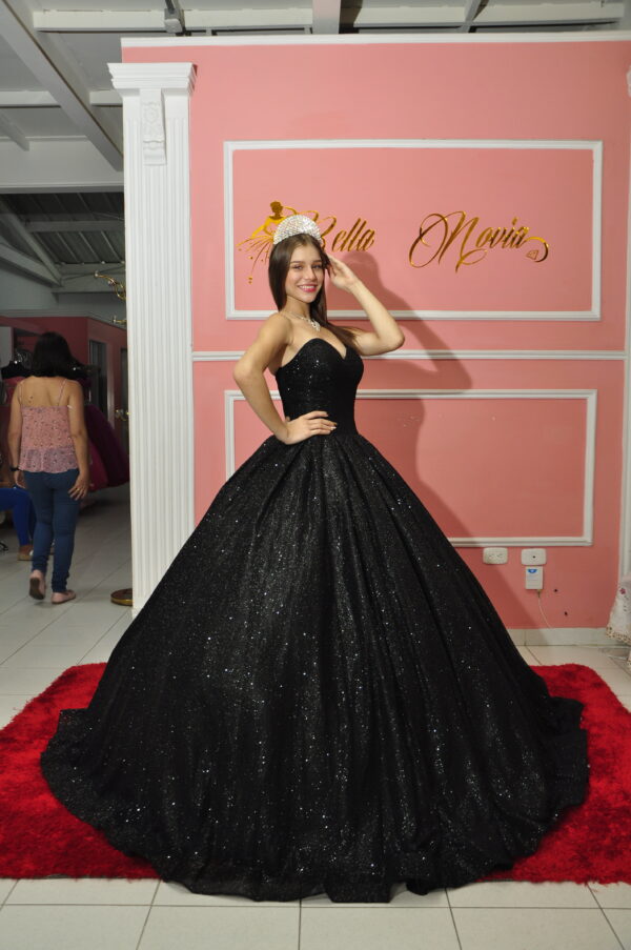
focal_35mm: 45
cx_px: 316
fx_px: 1186
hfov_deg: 29.8
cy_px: 475
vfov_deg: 43.6
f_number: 5.6
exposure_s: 1/125
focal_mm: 30
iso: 400
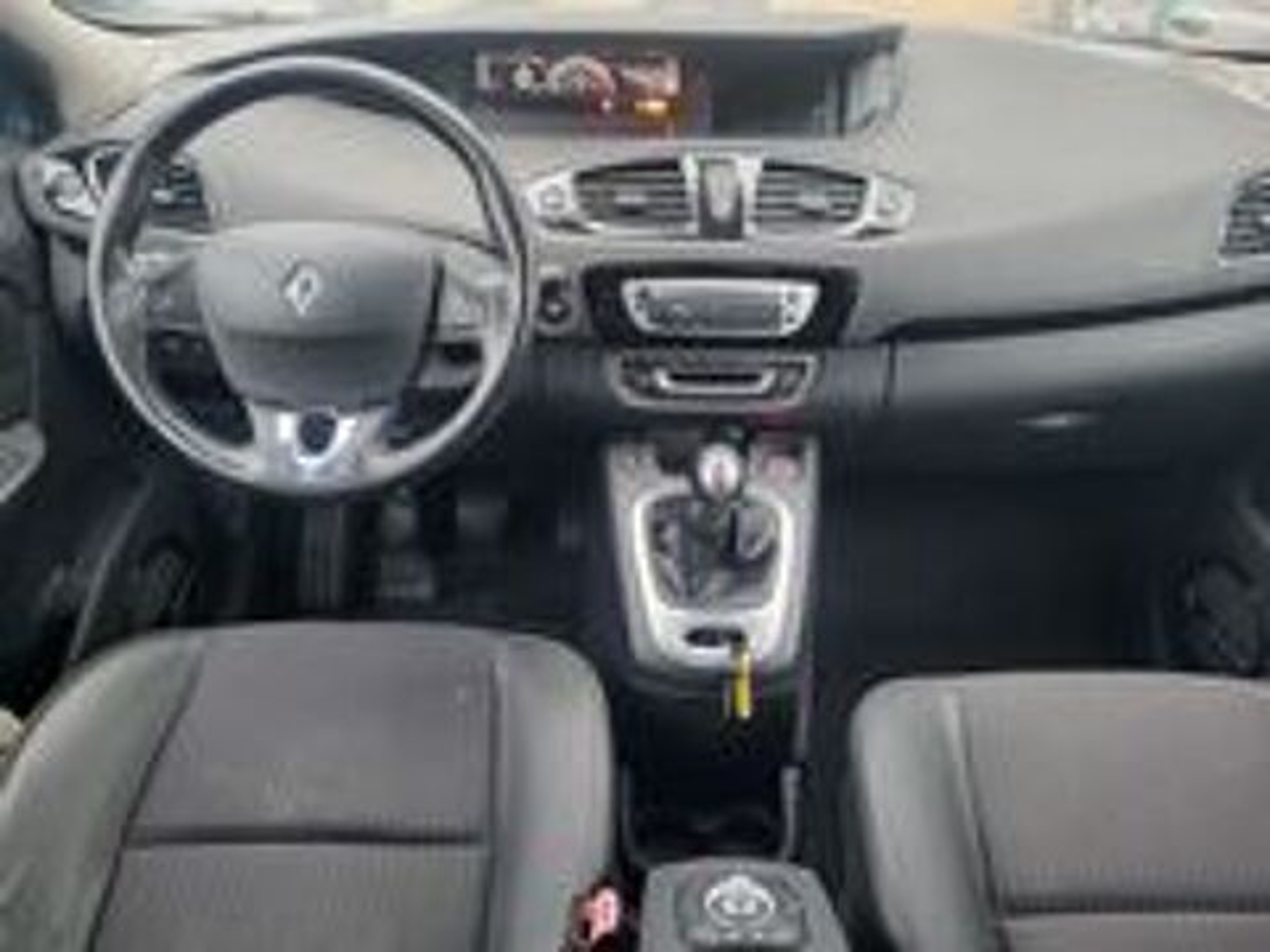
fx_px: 954
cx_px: 635
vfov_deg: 53.1
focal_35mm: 26
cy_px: 476
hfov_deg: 67.3
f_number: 1.8
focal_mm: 5.4
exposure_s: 1/50
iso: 640
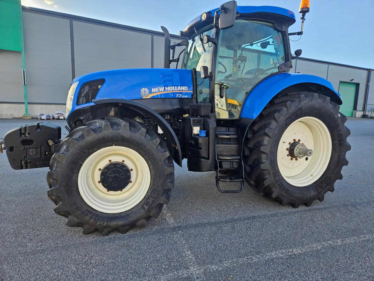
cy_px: 140
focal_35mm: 23
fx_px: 248
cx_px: 187
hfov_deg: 73.9
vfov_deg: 58.9
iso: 25
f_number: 1.8
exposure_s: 1/433
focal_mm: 5.4
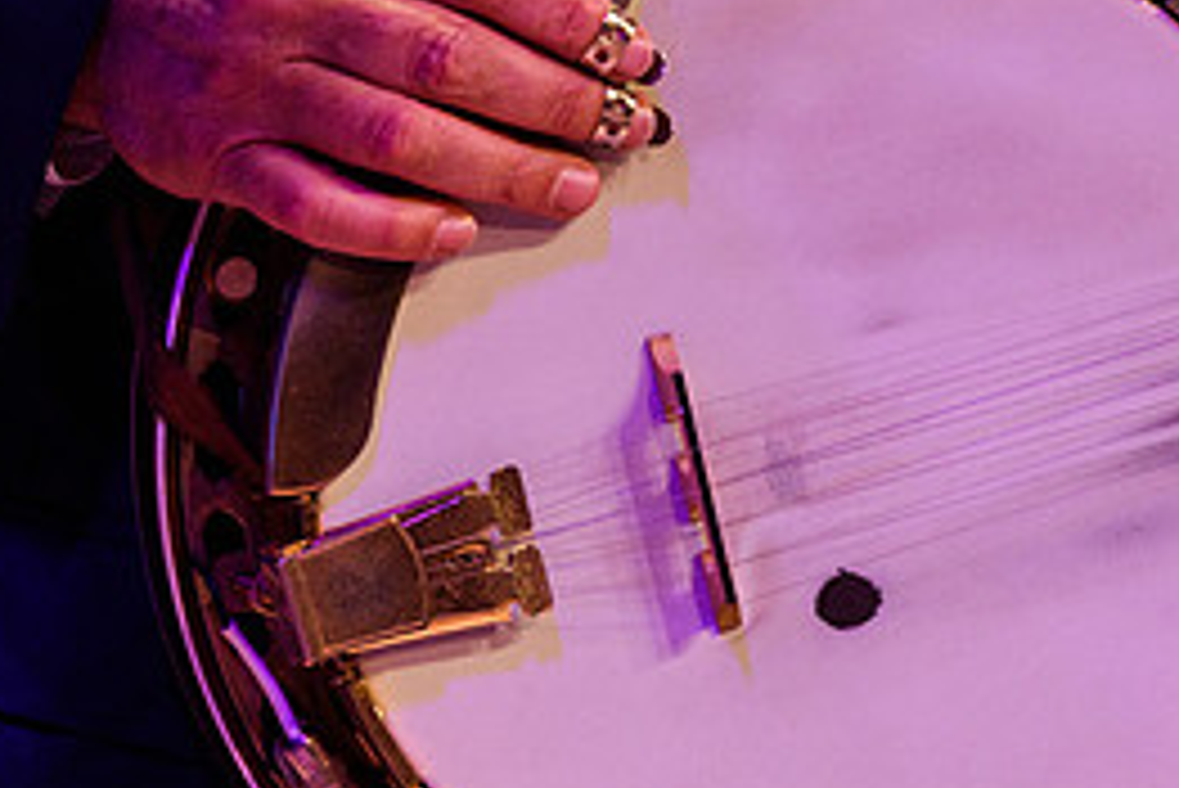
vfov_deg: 1.1
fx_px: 39910
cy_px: 322
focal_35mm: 1218
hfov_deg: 1.7
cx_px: 1274
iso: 2500
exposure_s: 1/500
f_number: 6.3
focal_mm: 550
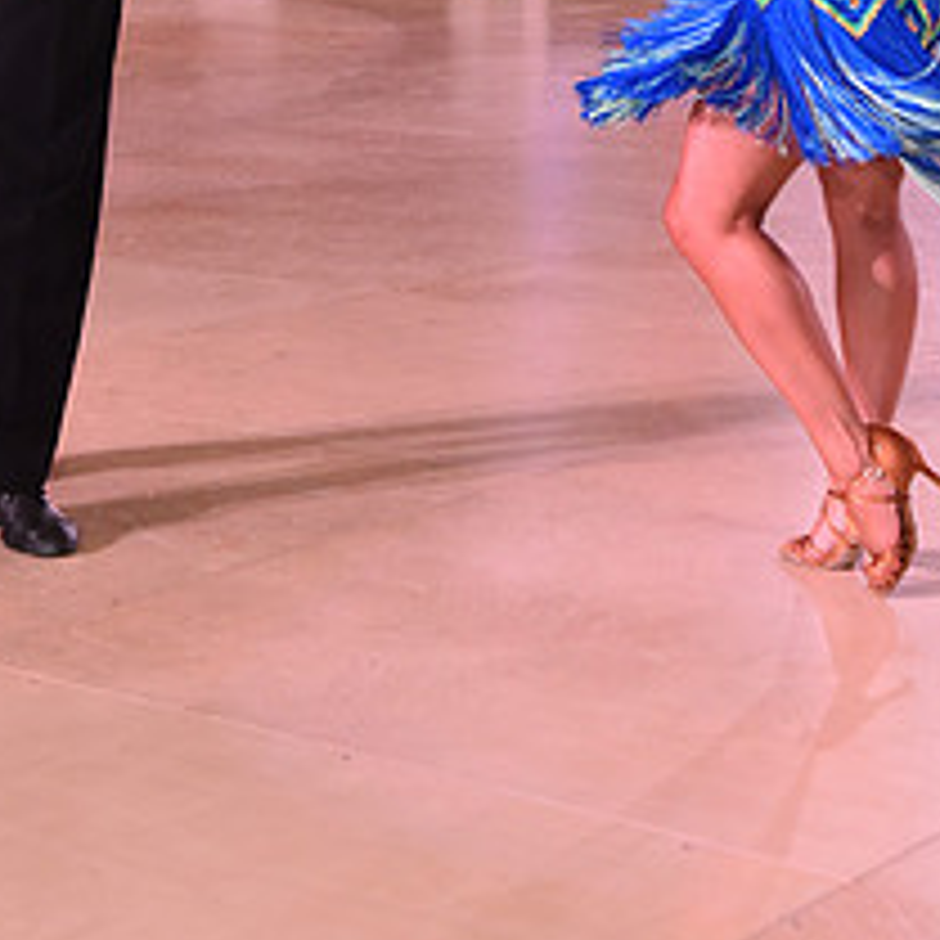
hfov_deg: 16.7
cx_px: 407
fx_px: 3195
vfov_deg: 16.0
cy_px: -238
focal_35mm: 104
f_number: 6.3
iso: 2500
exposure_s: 1/320
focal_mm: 44
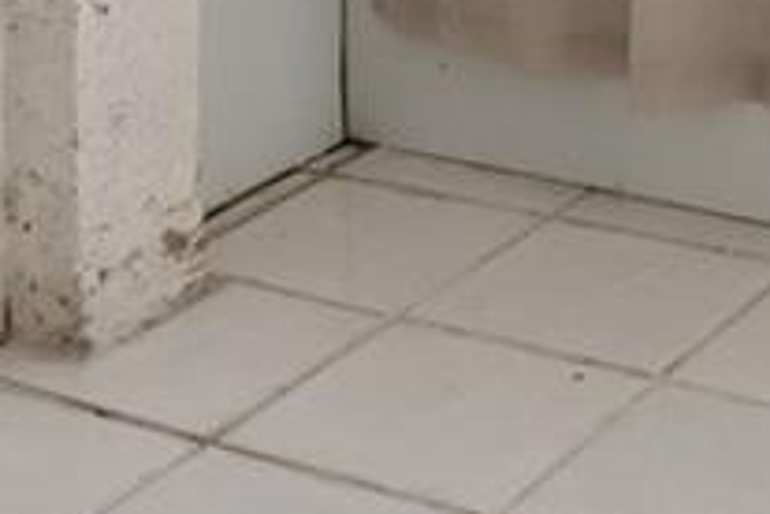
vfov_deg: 10.1
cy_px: -782
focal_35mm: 116
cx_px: 584
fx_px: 2481
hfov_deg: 17.5
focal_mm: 10
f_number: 7.1
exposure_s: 1/50
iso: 100
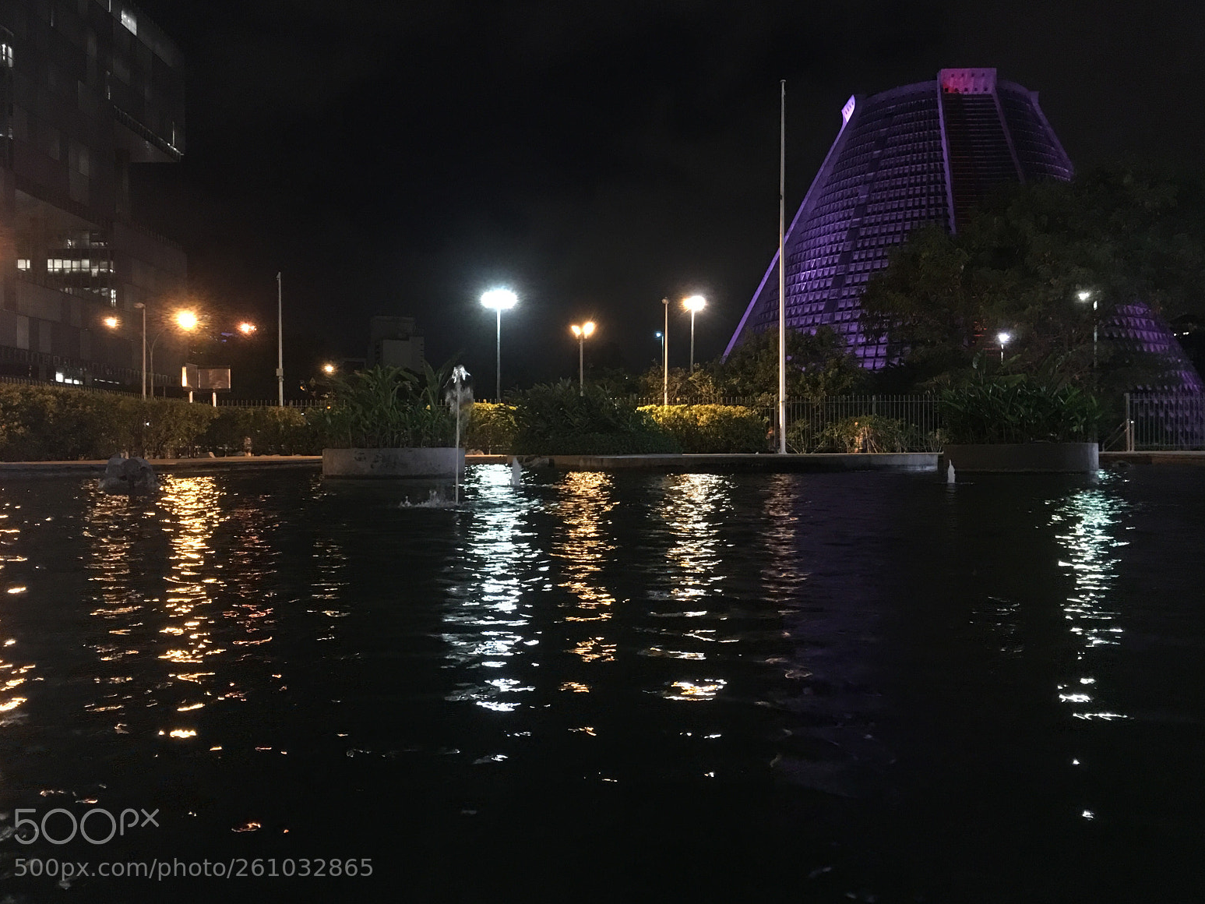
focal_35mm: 30
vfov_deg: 46.8
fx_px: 1044
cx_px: 589
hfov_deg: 60.0
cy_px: 461
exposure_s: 1/4
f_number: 2.2
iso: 80
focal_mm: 4.15
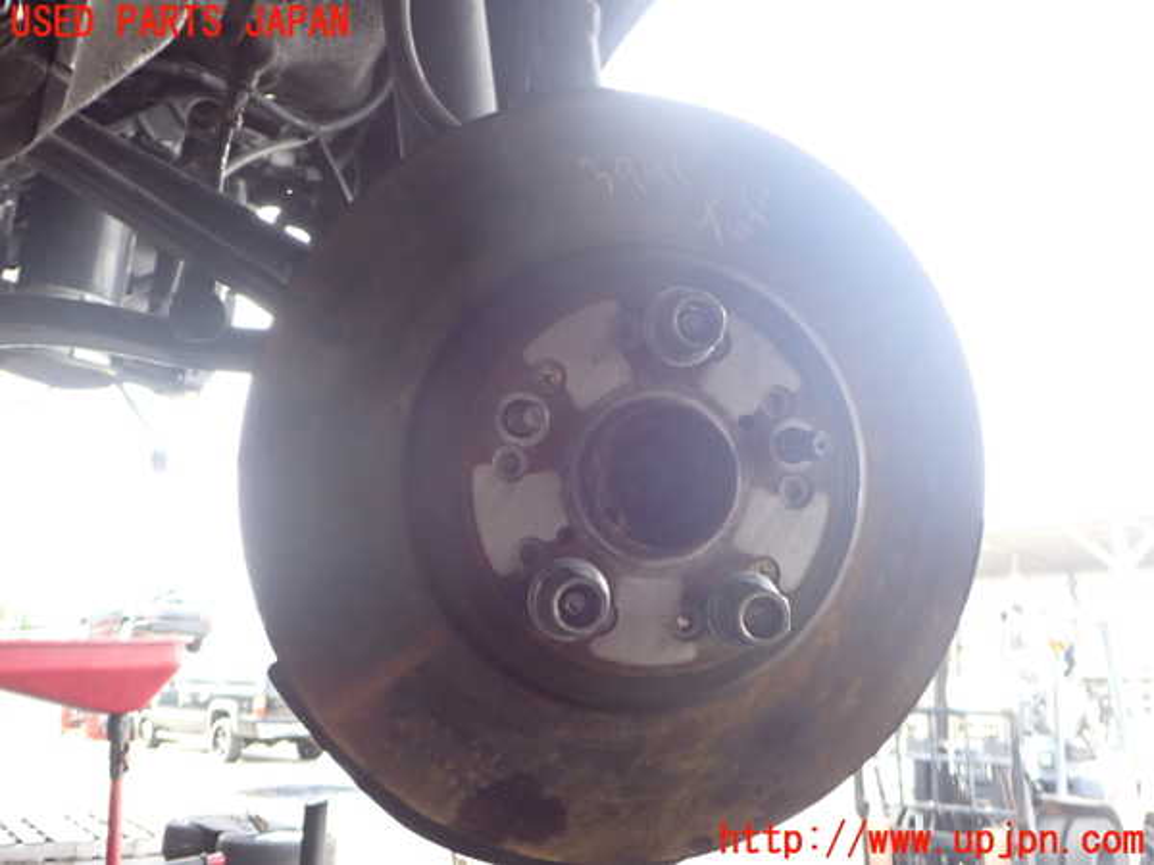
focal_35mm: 30
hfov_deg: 60.0
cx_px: 577
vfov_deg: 46.8
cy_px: 432
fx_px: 1000
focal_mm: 5.4
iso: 320
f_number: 2.3
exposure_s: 1/200
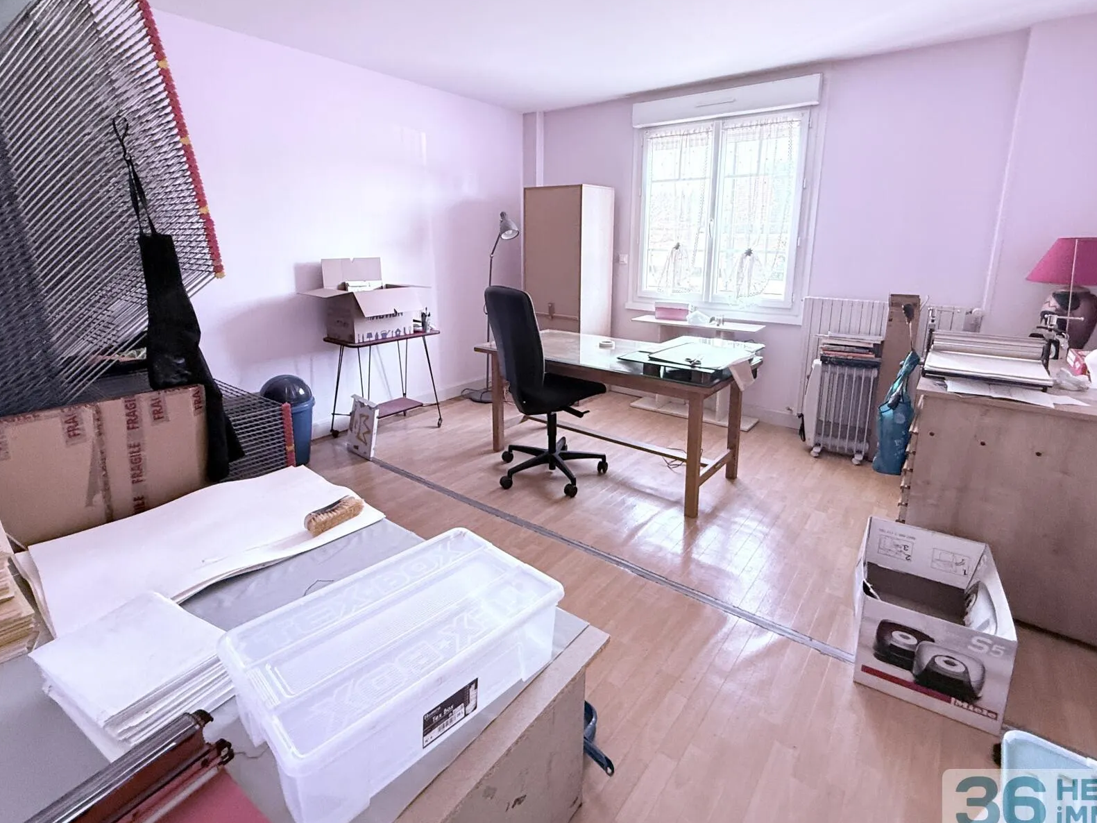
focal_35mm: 17
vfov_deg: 74.2
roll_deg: -0.3
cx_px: 550
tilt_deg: -10.7
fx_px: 539
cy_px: 345
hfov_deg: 91.0
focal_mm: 2.22
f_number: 2.2
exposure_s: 1/60
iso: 400
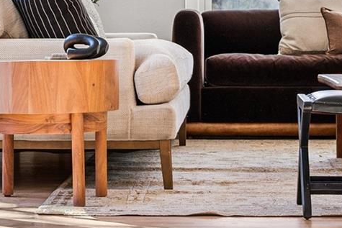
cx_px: 226
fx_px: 1663
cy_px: 29
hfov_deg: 11.7
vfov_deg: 7.8
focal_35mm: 175
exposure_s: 1/60
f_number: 4
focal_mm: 35
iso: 320
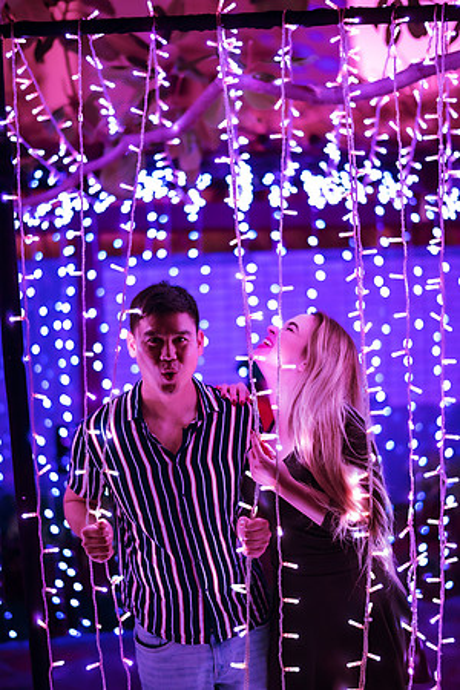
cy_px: 345
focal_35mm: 58
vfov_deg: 34.5
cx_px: 230
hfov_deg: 23.4
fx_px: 1112
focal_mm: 58
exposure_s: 1/320
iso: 2500
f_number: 1.4
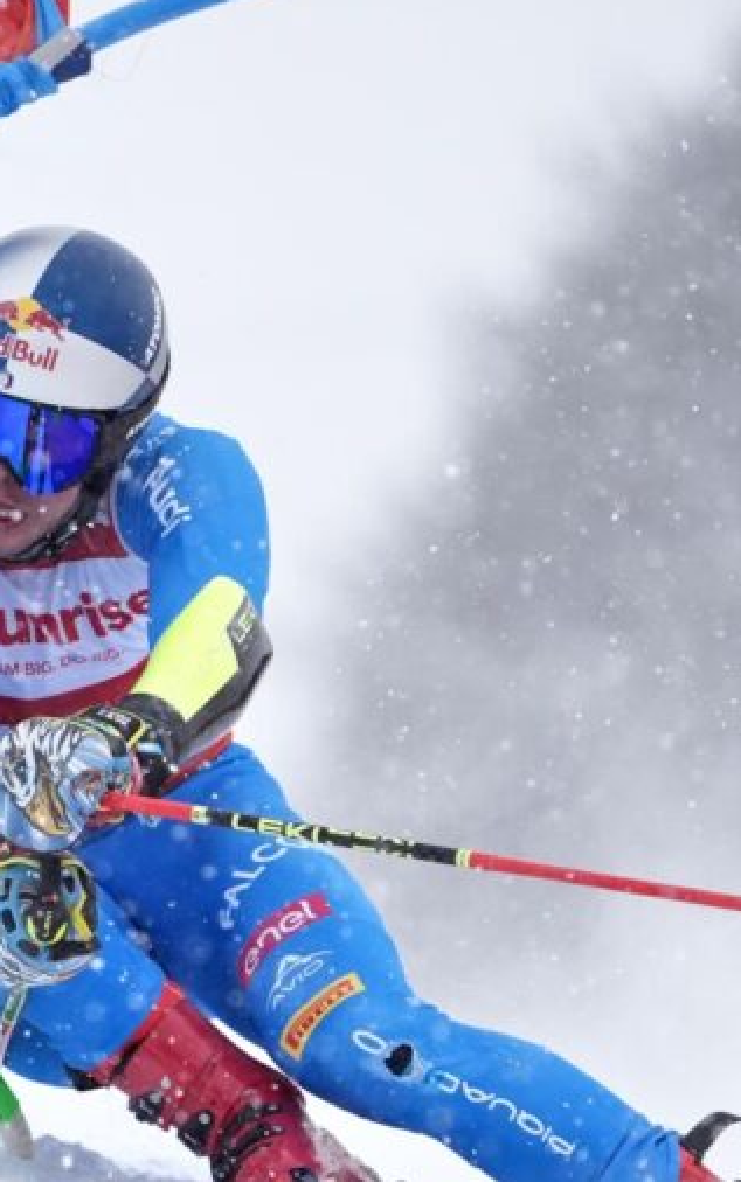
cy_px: 729
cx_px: 283
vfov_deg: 1.7
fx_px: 38934
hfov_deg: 1.1
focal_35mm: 1207
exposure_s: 1/3200
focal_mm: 600
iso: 3200
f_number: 6.3
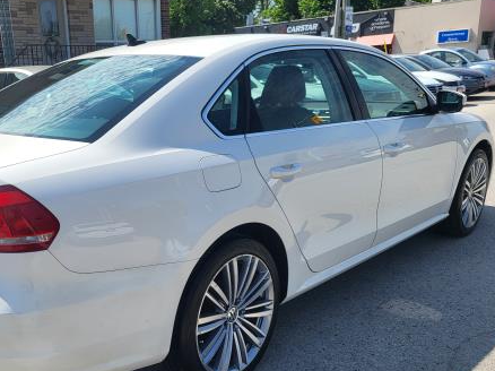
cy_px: 236
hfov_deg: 48.1
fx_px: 543
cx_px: 160
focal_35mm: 38
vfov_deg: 37.4
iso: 40
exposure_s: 1/2321
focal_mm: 5.4
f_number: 1.8
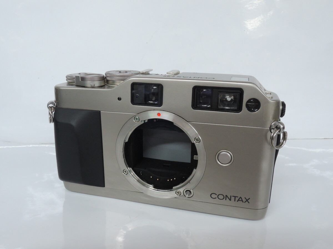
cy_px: 124
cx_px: 166
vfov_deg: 45.4
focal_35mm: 31
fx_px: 298
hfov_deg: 58.4
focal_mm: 6.6
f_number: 7.1
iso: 800
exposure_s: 1/25
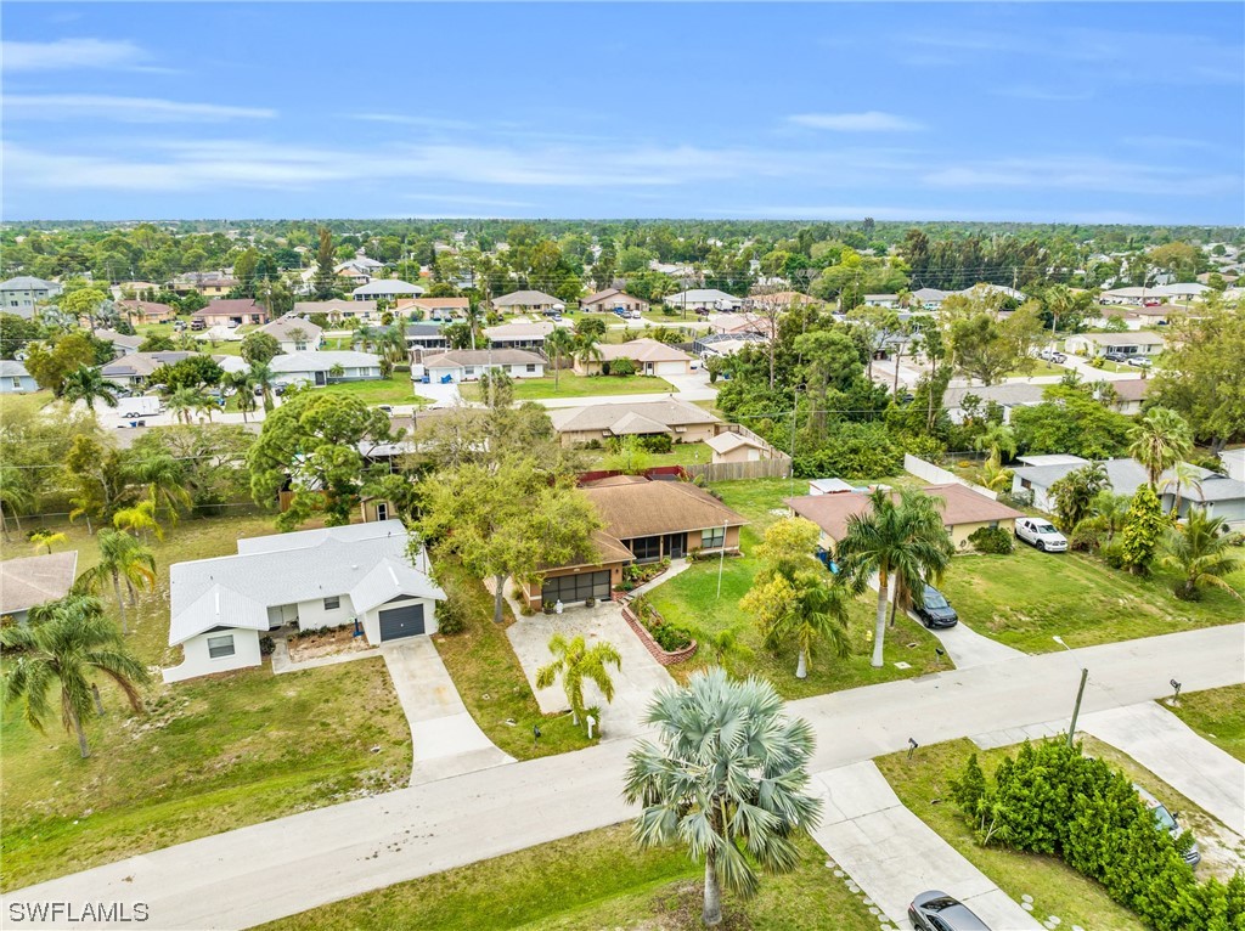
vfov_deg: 56.7
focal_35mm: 24
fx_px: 862
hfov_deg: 71.6
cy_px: 466
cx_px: 622
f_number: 4
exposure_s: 1/30
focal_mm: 12.29
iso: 100
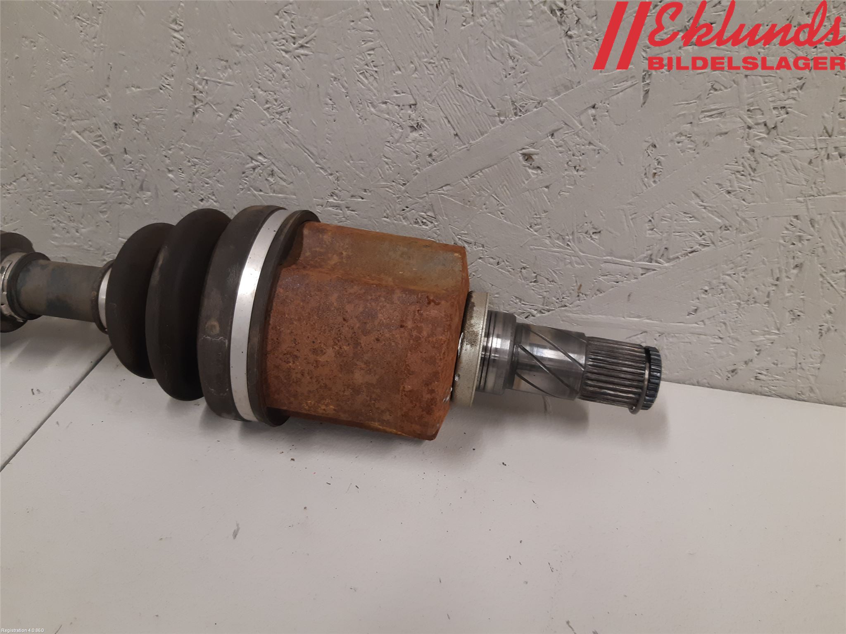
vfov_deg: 53.1
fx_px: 635
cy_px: 317
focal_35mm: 26
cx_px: 423
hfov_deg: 67.3
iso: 125
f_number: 1.7
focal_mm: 3.93
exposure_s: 1/50
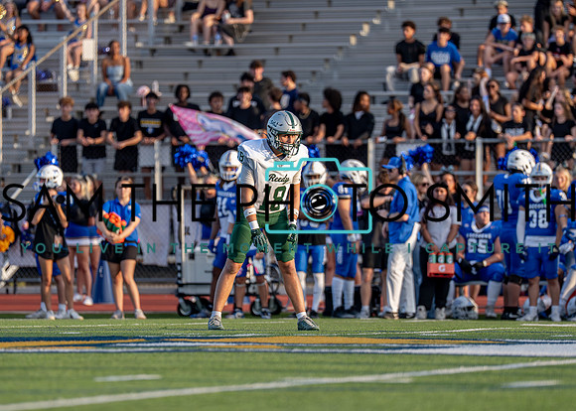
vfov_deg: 4.3
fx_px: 5512
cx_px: 285
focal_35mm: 337
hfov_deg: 6.0
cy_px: 221
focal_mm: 200
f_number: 2.8
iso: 320
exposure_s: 1/2000
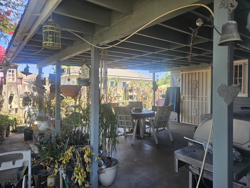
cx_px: 125
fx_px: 166
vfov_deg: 58.9
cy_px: 94
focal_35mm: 23
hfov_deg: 73.9
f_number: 1.8
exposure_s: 1/180
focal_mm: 5.4
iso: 32
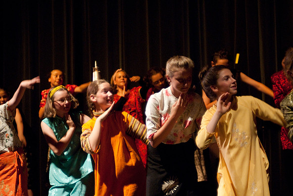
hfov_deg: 23.4
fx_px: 709
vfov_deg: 15.7
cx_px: 146
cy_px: 98
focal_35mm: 87
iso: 800
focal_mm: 58
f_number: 2.8
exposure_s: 1/80
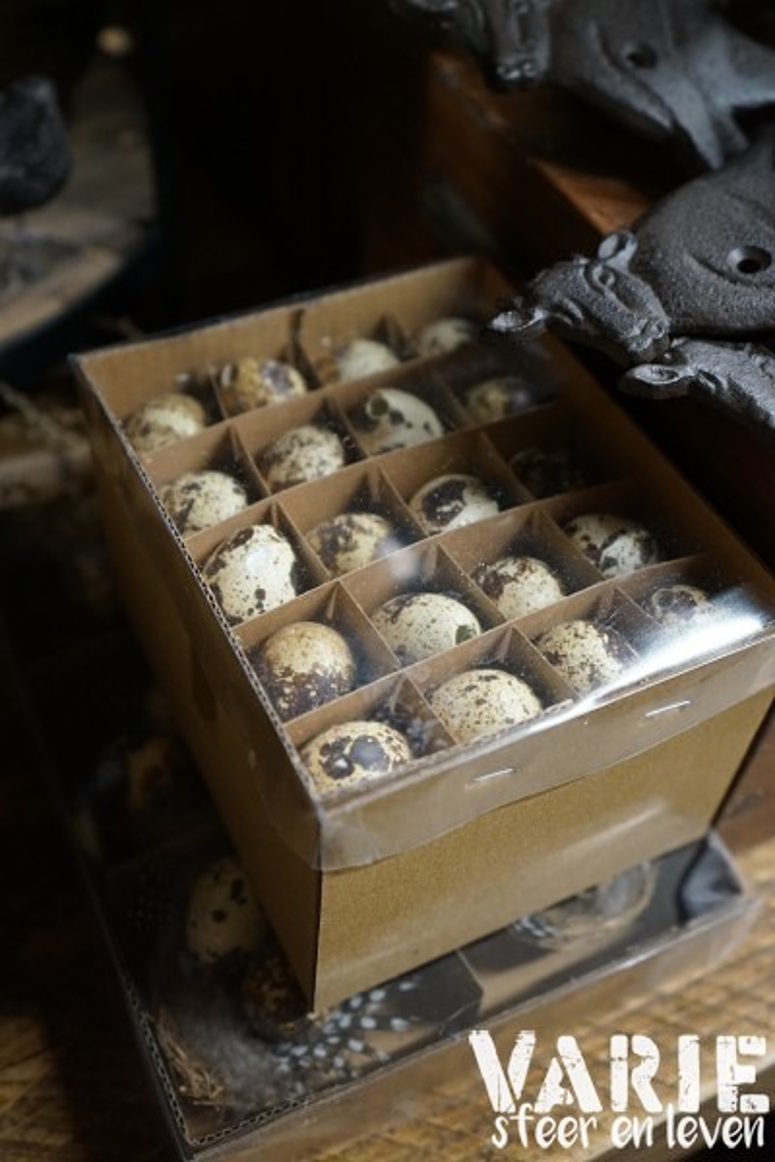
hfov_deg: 35.9
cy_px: 581
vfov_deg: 51.9
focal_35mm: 37
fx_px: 1195
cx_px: 388
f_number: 4
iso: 3200
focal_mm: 37
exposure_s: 1/60
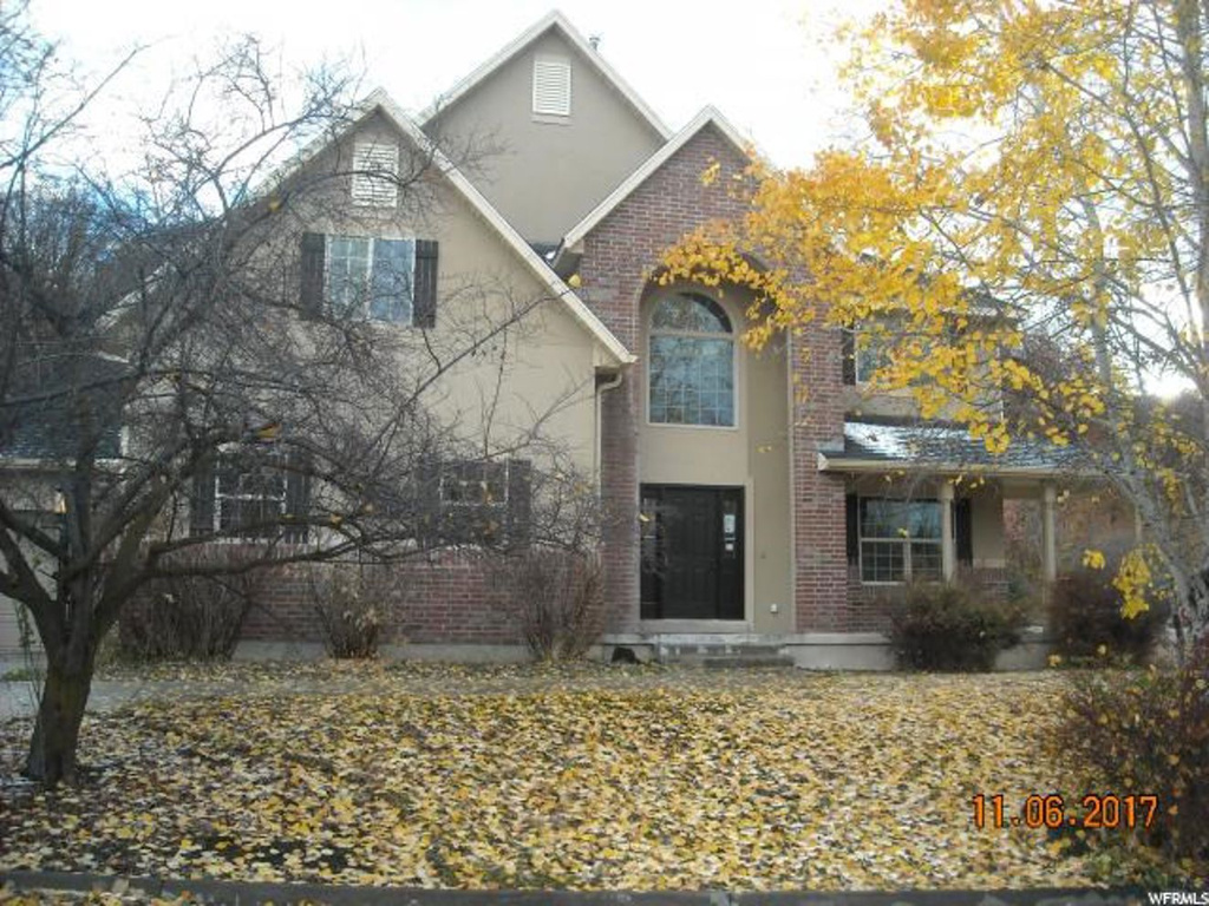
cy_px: 453
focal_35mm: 35
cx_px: 604
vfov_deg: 40.7
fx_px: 1222
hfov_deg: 52.6
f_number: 2.8
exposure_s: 1/250
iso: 147
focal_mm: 5.7
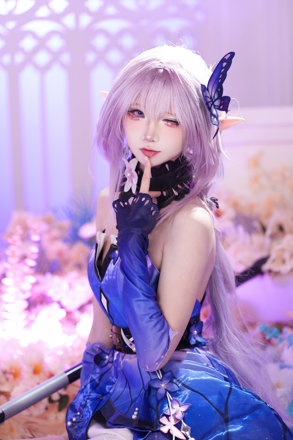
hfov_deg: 11.6
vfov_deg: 17.3
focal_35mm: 118
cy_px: 220
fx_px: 1440
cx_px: 146
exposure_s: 1/125
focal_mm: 118
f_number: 2.8
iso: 400
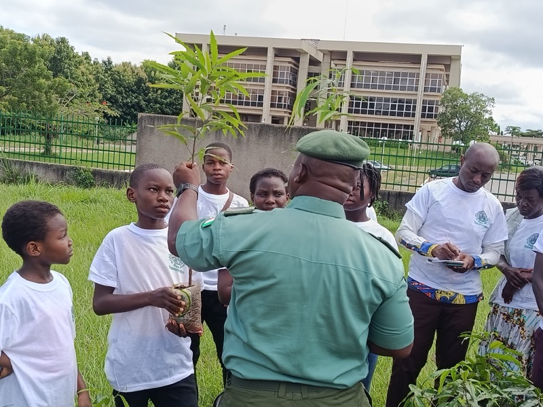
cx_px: 272
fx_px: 659
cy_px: 204
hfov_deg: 44.8
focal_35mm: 42
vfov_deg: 34.3
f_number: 1.7
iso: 50
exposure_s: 1/199
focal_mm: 5.24
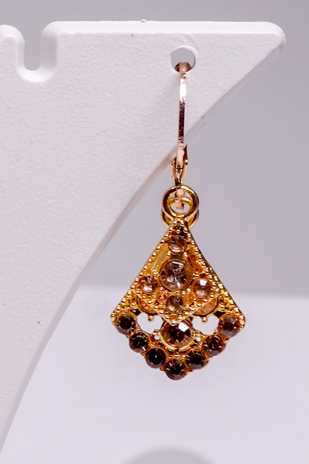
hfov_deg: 26.0
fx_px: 669
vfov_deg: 38.2
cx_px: 154
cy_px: 232
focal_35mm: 52
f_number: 9
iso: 500
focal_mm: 35
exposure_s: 1/100
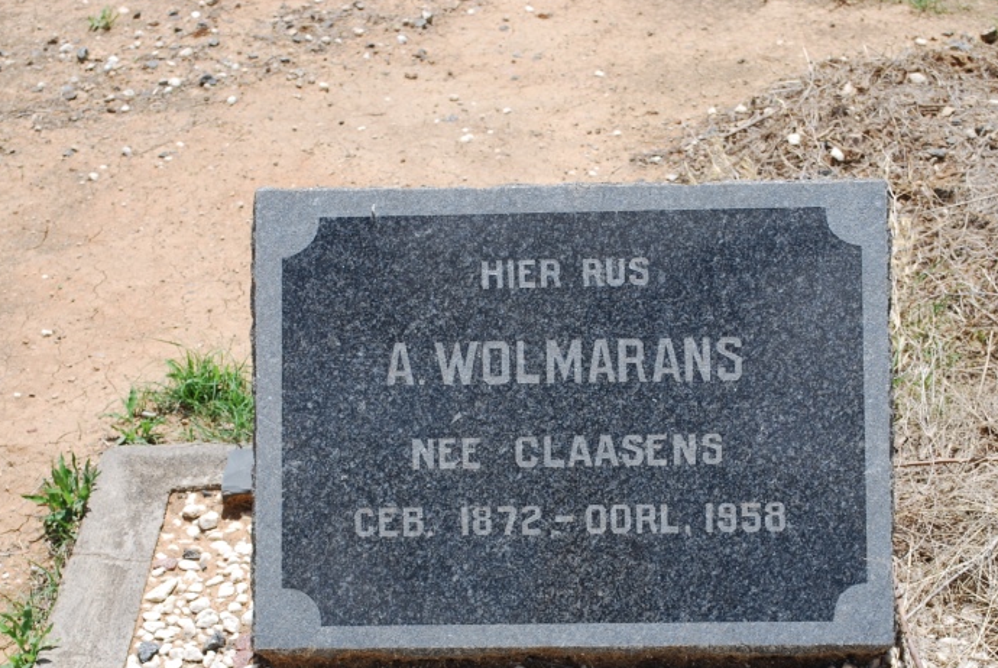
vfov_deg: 15.4
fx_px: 2470
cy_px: 475
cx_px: 551
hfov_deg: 22.8
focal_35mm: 89
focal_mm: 40
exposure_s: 1/250
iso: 100
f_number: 8
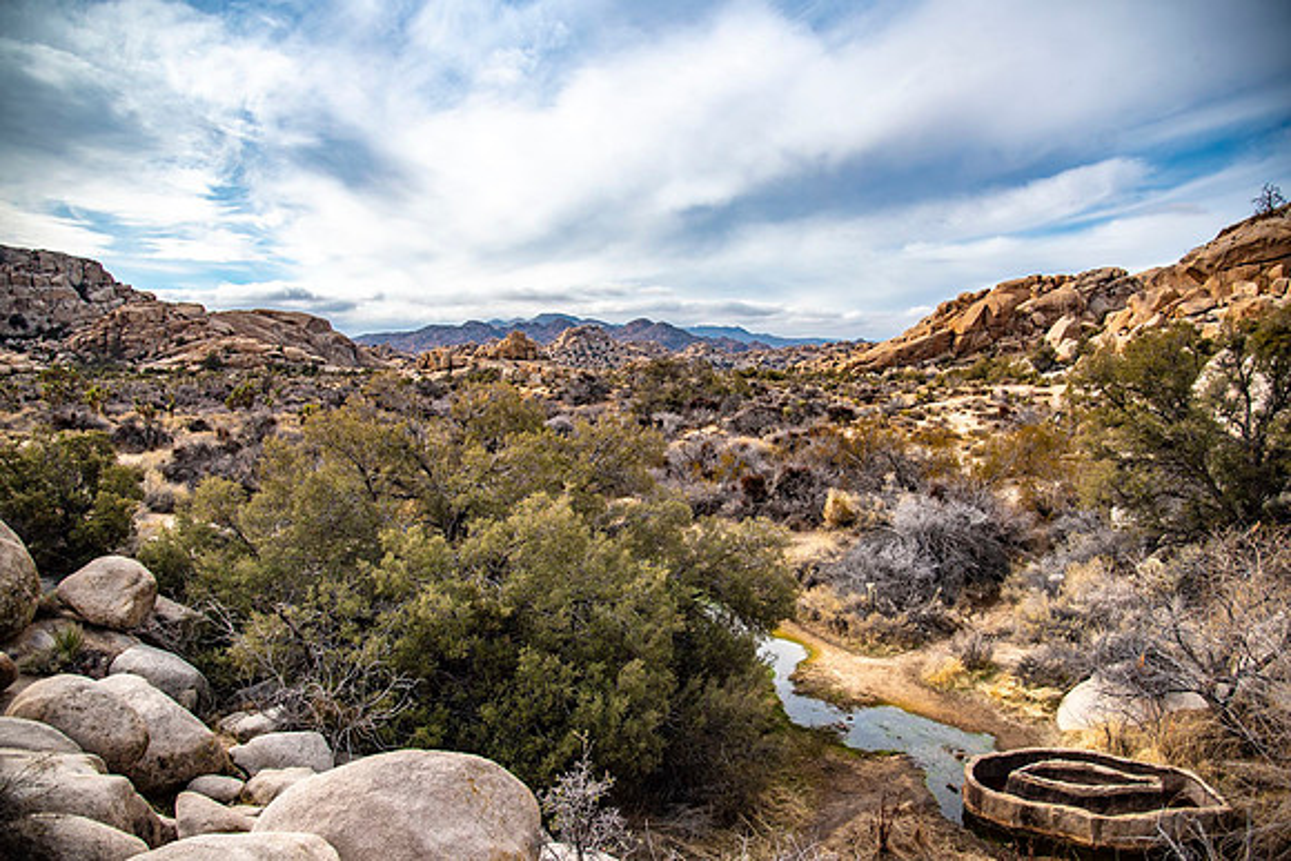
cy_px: 430
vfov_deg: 53.2
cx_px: 646
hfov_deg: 73.7
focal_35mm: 24
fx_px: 861
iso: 100
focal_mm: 24
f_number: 4
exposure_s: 1/1600
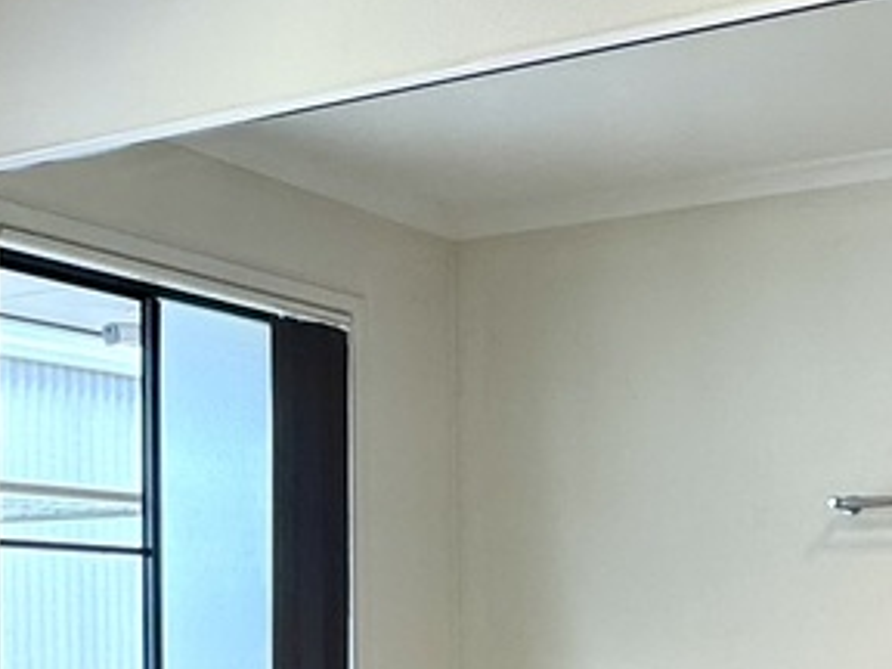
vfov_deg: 19.5
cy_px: 705
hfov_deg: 26.6
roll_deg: +1.3
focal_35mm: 73
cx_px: 372
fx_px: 1881
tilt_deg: -1.3
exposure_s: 1/101
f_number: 2.2
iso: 40
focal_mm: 2.22
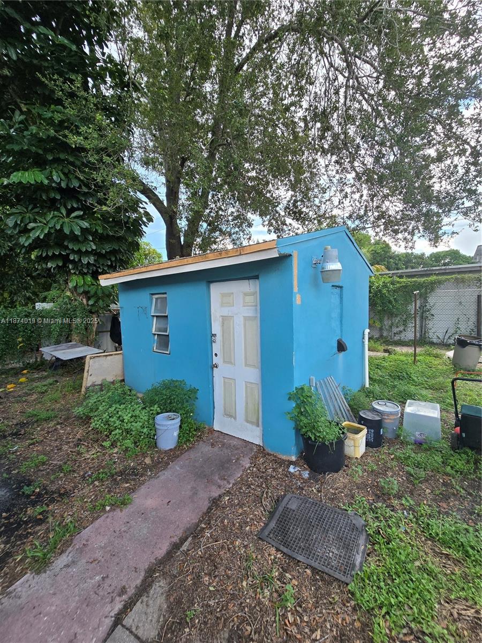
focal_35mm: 13
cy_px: 322
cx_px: 241
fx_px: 241
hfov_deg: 89.9
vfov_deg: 106.2
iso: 50
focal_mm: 2.2
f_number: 2.2
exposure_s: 1/626
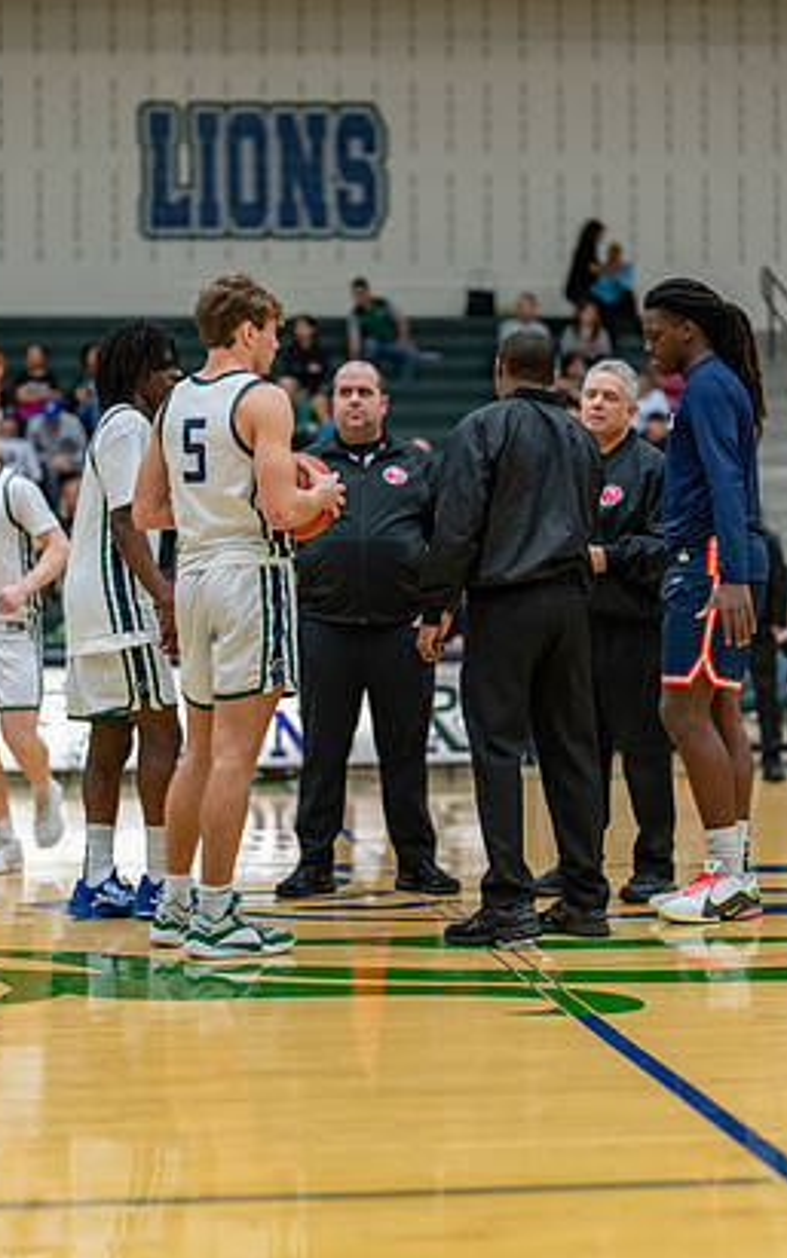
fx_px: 2676
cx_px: 401
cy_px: 631
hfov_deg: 16.7
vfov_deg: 26.5
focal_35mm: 78
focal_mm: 50
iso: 800
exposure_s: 1/1000
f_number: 1.2
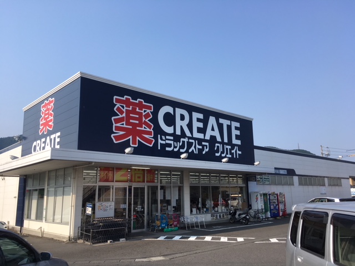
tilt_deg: +9.0
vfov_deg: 48.2
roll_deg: +1.5
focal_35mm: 29
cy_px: 133
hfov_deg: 61.7
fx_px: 297
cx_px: 178
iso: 25
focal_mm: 4.15
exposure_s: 1/1183
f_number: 2.2
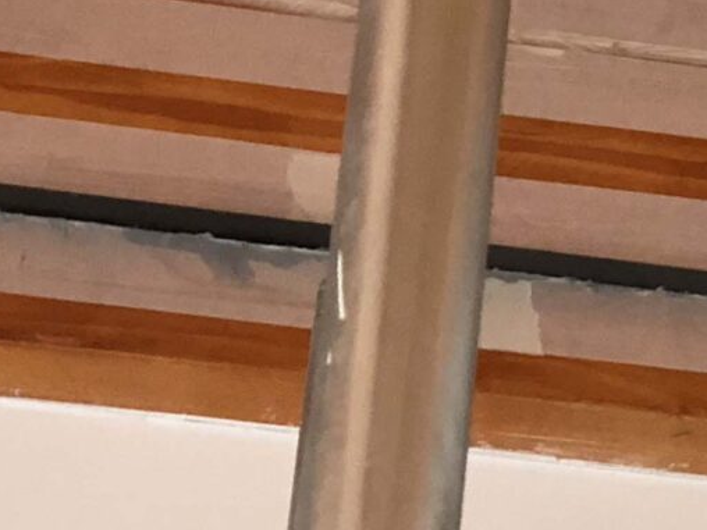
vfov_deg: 5.7
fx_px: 5351
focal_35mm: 262
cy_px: 374
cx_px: 1456
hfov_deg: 7.3
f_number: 2.4
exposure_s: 1/30
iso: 100
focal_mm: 6
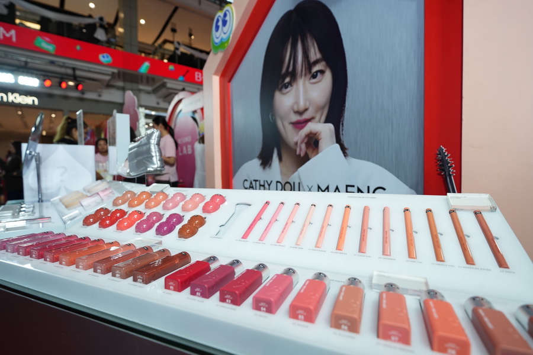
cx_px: 266
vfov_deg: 70.4
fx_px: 252
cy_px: 178
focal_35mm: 17
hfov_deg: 93.3
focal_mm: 17
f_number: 4
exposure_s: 1/160
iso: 320
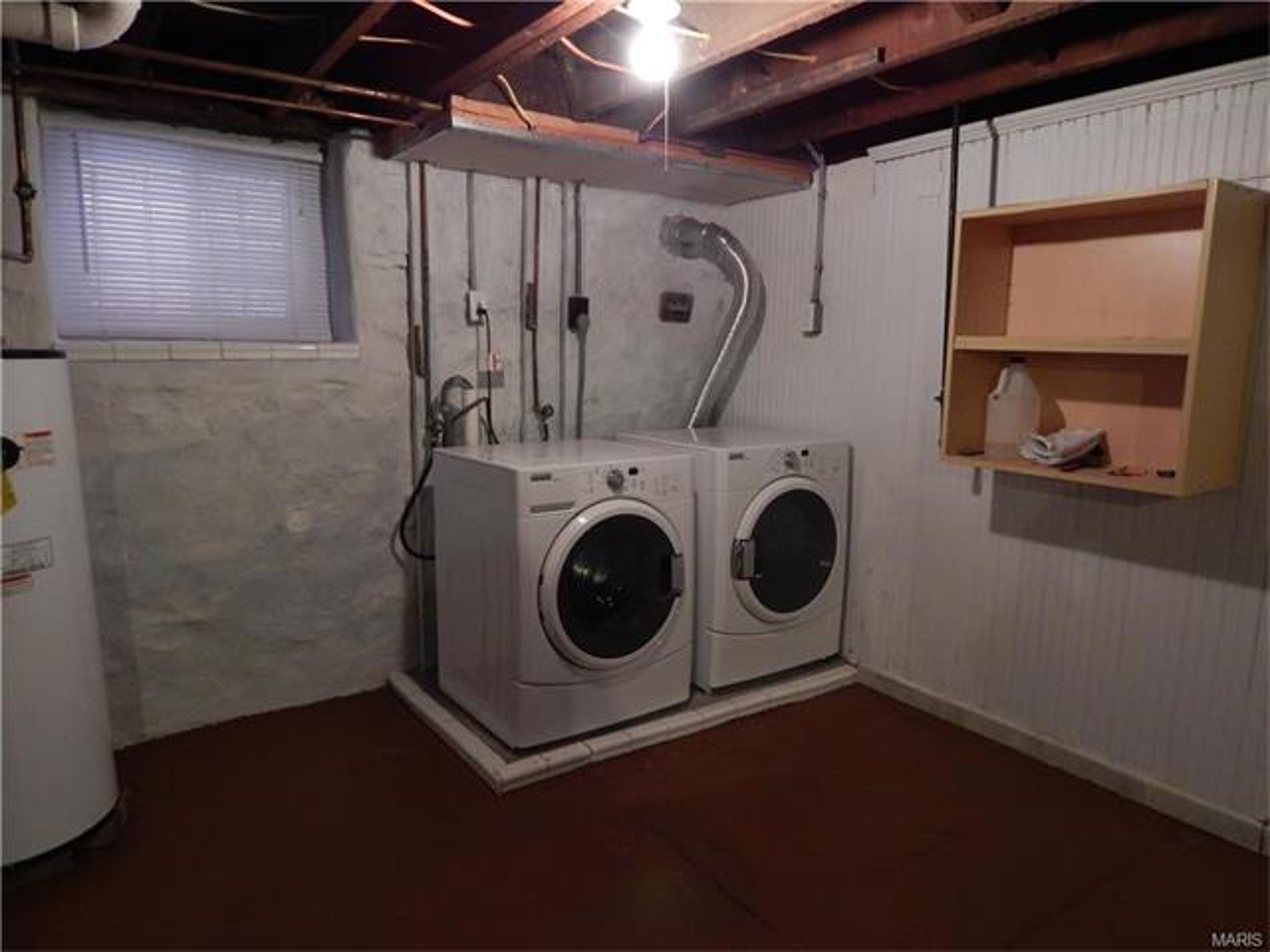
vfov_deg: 58.9
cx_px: 635
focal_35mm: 23
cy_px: 476
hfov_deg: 73.9
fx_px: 844
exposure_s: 1/15
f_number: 3
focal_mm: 4
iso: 400
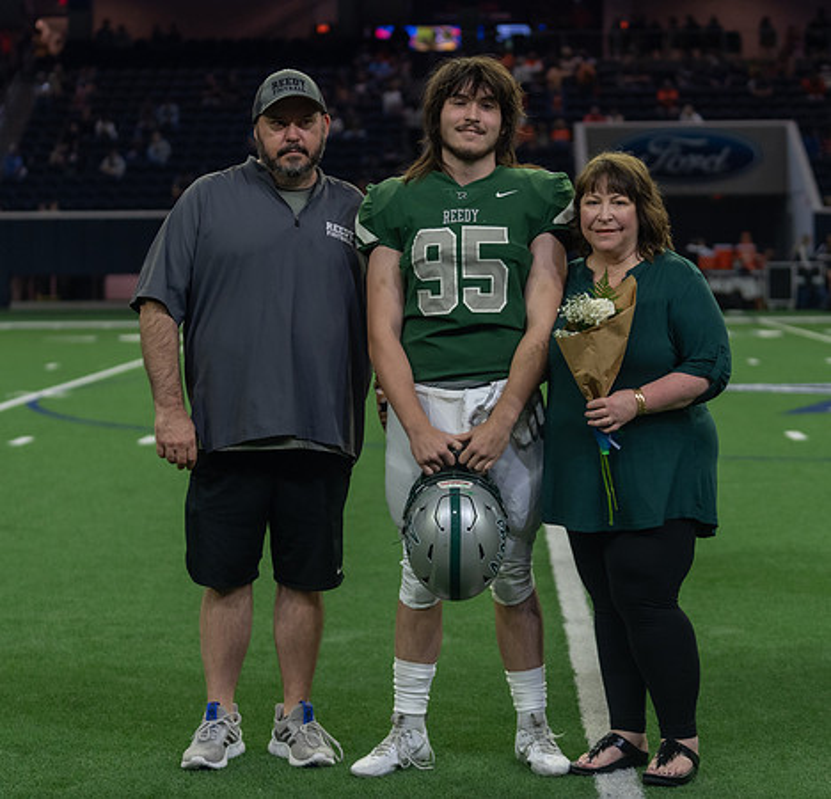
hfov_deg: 17.9
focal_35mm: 99
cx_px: 465
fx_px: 2637
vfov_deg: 17.2
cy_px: 361
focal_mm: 70
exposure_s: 1/320
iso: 1000
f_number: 2.8
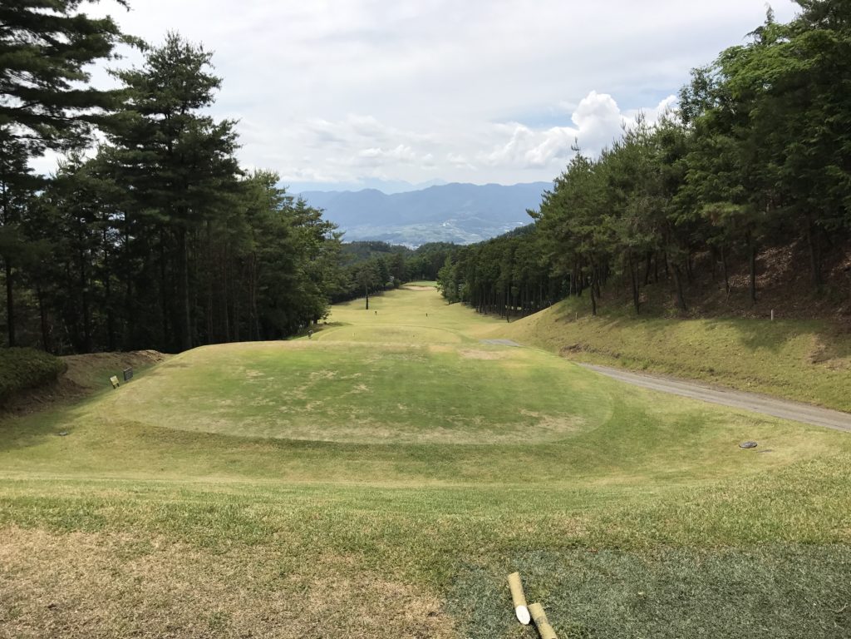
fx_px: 688
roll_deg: -2.8
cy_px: 320
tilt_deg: -7.9
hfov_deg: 63.4
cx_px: 426
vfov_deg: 49.7
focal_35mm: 28
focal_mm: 3.99
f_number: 1.8
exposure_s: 1/3195
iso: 20
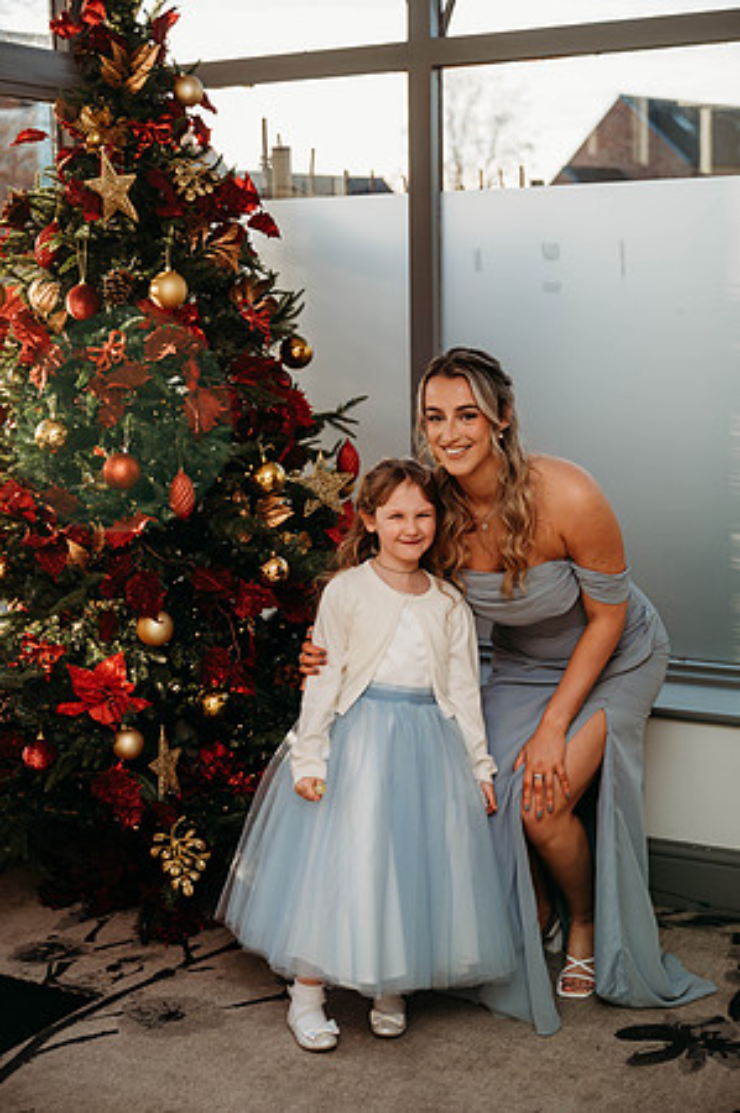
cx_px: 370
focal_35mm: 52
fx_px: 1607
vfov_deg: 38.2
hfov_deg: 25.9
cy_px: 556
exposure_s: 1/200
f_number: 3.2
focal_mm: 52
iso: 100
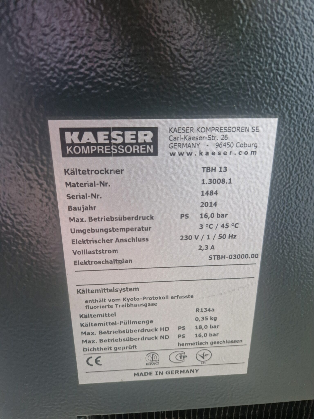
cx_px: 157
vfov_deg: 73.9
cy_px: 210
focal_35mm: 23
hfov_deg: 58.9
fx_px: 278
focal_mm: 5.4
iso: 640
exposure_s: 1/50
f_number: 1.8
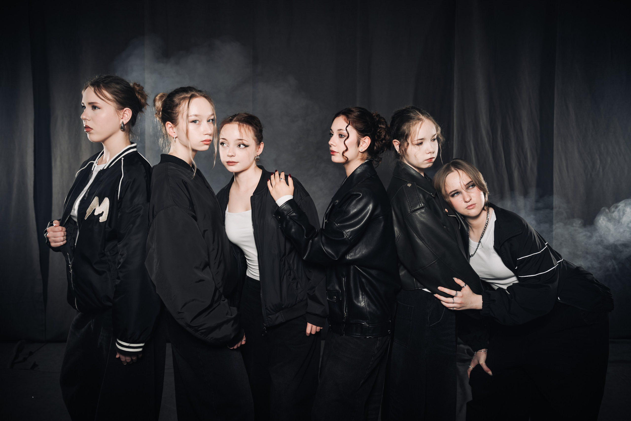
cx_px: 316
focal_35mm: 28
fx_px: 491
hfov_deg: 65.5
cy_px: 210
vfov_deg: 46.4
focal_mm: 28
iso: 500
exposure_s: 1/160
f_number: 4
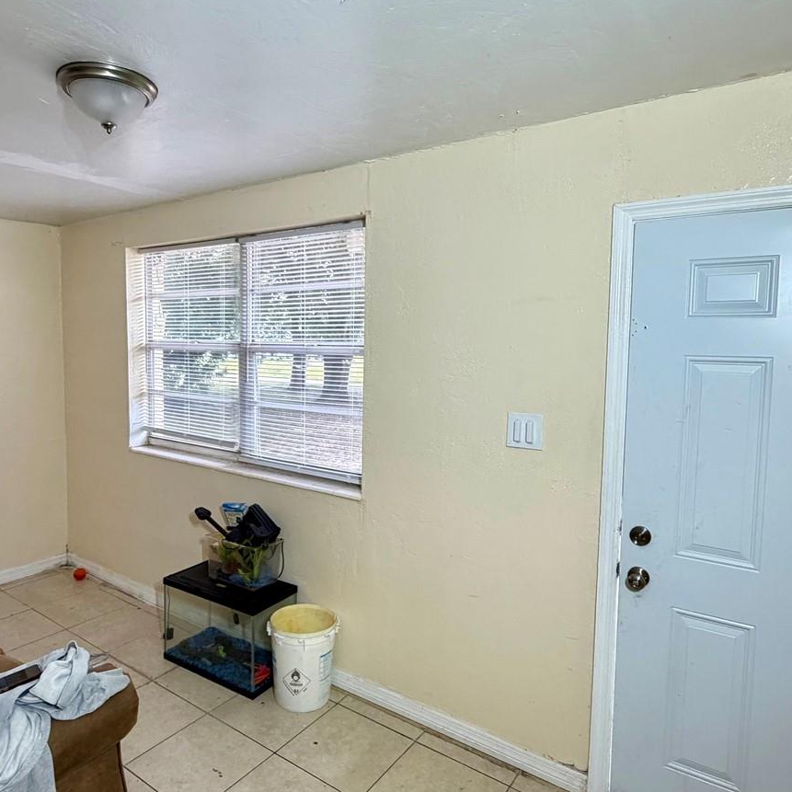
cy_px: 381
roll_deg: -0.1
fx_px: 595
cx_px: 350
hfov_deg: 67.0
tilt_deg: -4.3
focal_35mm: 23
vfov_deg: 67.2
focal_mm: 2.22
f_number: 2.2
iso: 320
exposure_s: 1/120
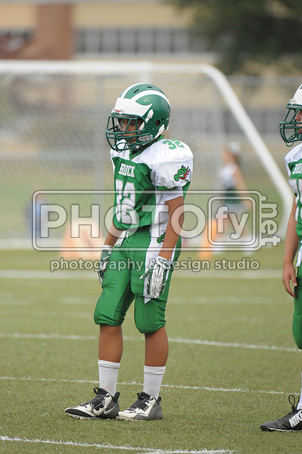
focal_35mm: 495
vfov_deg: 4.2
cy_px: 227
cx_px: 151
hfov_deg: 2.8
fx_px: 6247
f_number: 4
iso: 1600
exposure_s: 1/4000
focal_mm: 330
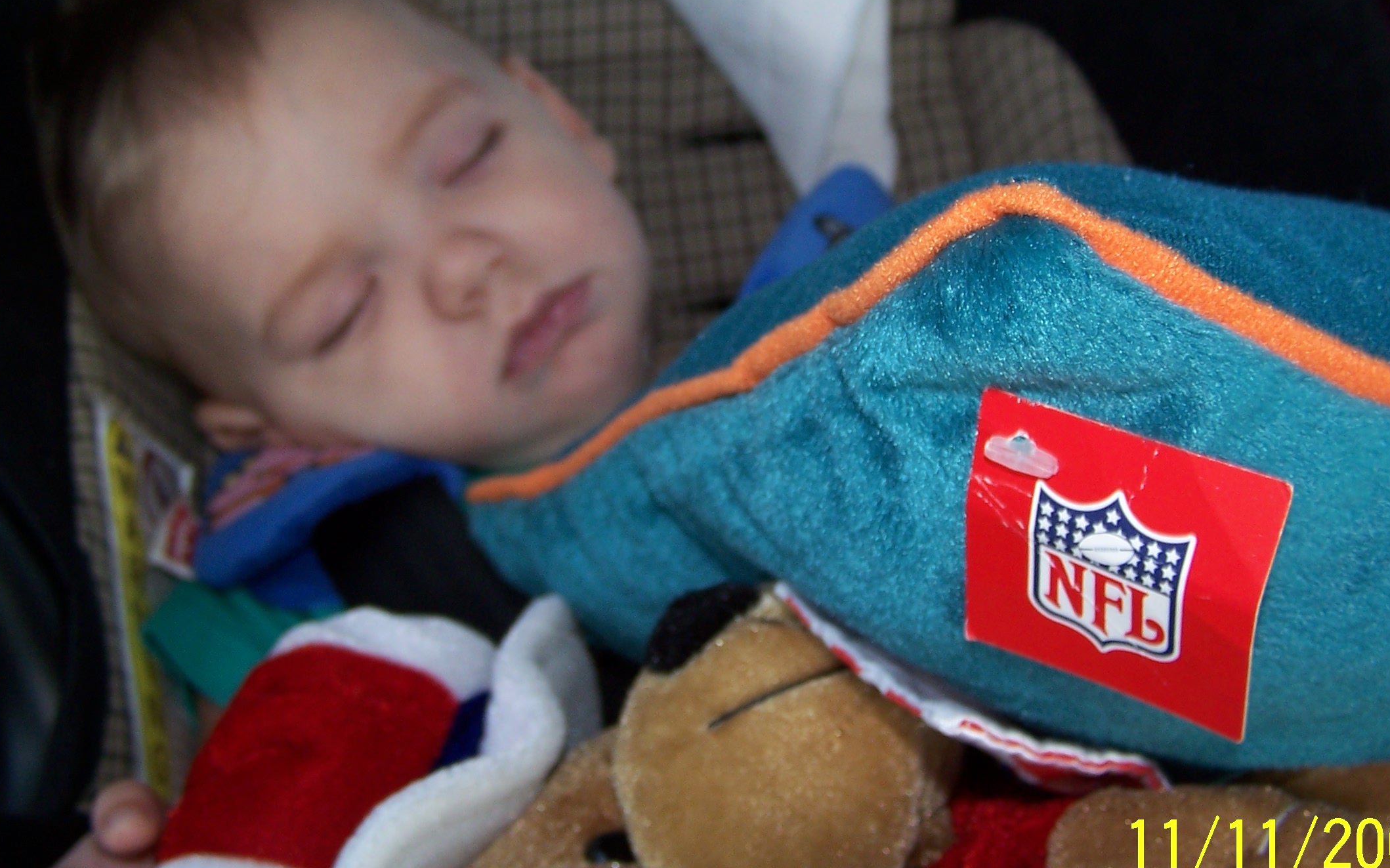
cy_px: 379
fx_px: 1856
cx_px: 699
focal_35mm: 49
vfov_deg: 26.3
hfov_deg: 41.1
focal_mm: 6.3
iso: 80
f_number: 2.8
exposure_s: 1/60
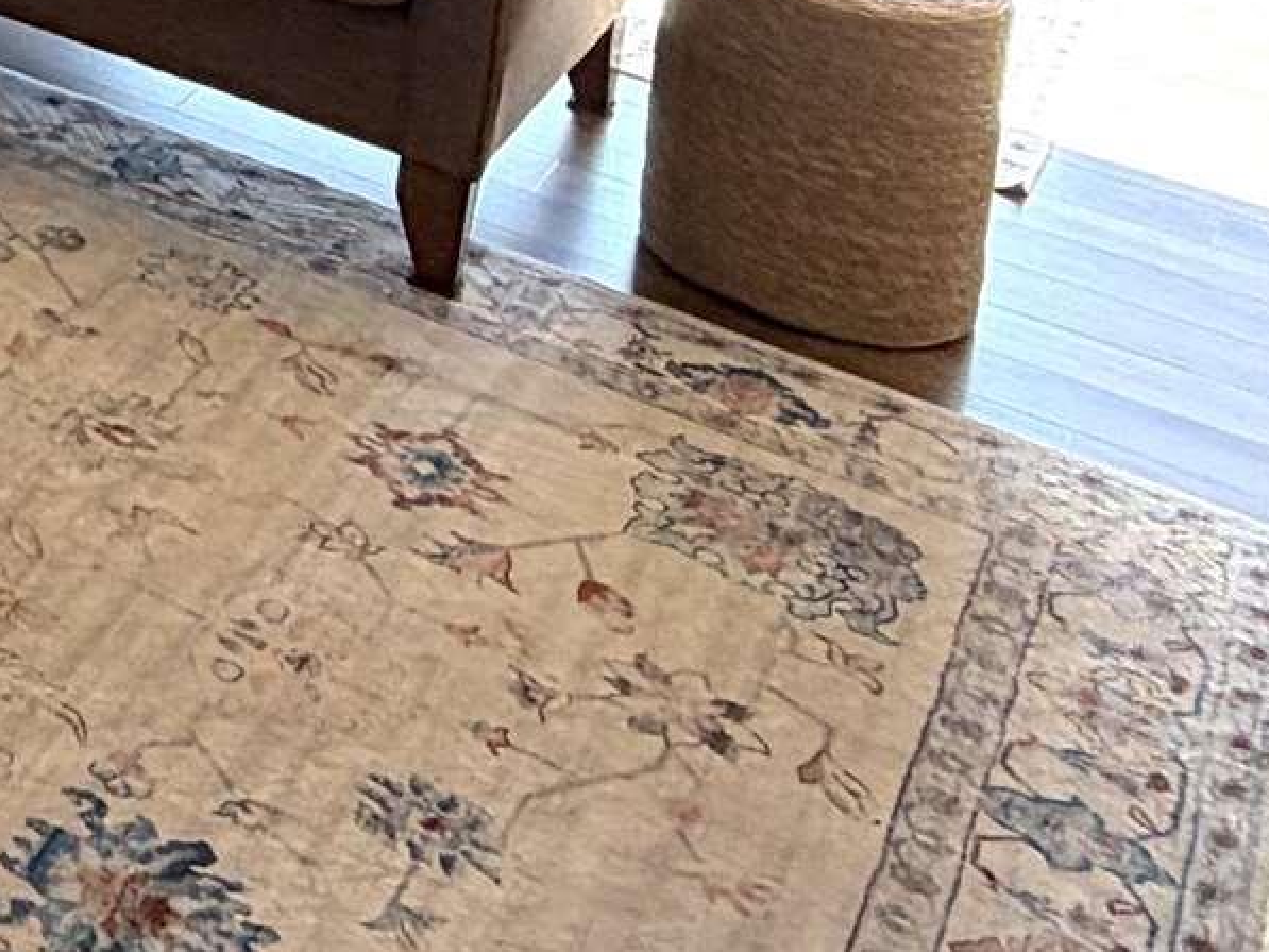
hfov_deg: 20.6
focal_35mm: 72
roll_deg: -2.5
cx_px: -893
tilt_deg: -10.2
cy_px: -746
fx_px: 2640
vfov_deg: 17.0
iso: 64
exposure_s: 1/121
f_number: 2.2
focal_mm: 2.22
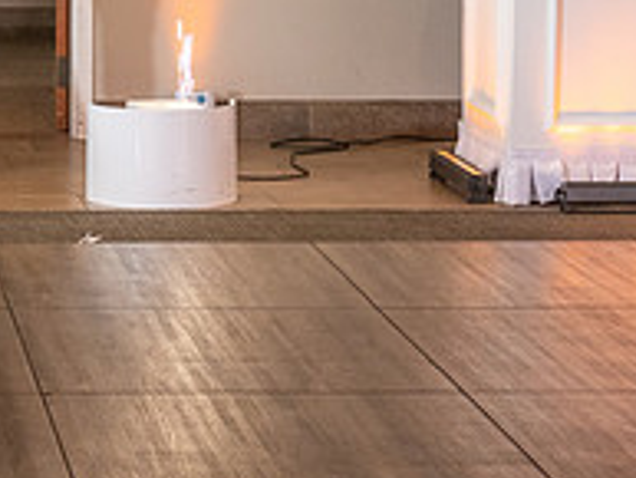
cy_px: -15
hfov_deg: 12.5
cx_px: -216
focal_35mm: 153
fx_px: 2813
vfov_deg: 9.6
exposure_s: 1/200
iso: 800
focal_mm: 38
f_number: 3.5
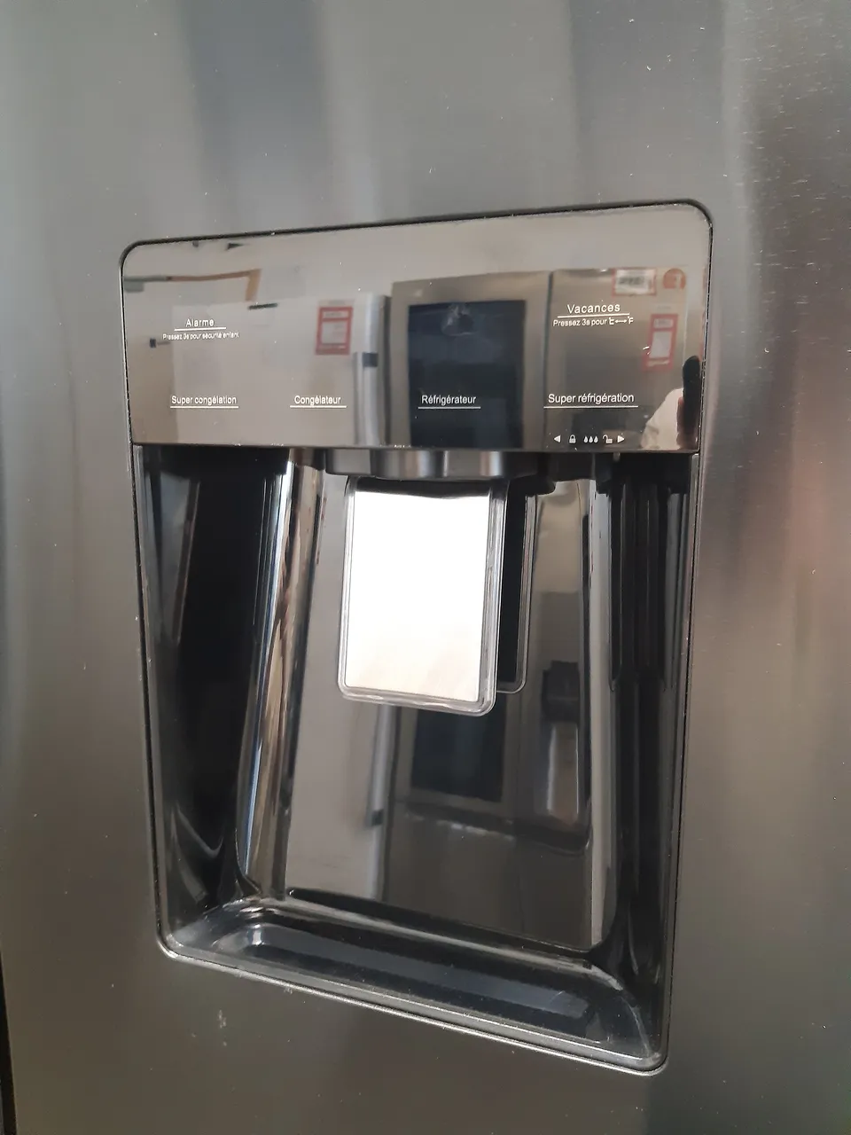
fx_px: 852
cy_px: 568
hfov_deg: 53.1
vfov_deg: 67.3
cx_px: 426
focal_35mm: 26
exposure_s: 1/25
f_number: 1.7
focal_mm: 3.92
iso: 500
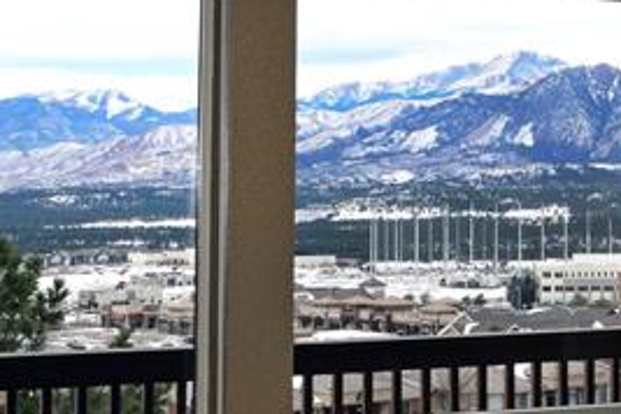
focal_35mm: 96
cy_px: 71
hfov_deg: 21.1
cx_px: 428
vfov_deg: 14.2
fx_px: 1656
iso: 2800
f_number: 22
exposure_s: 1/250
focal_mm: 40
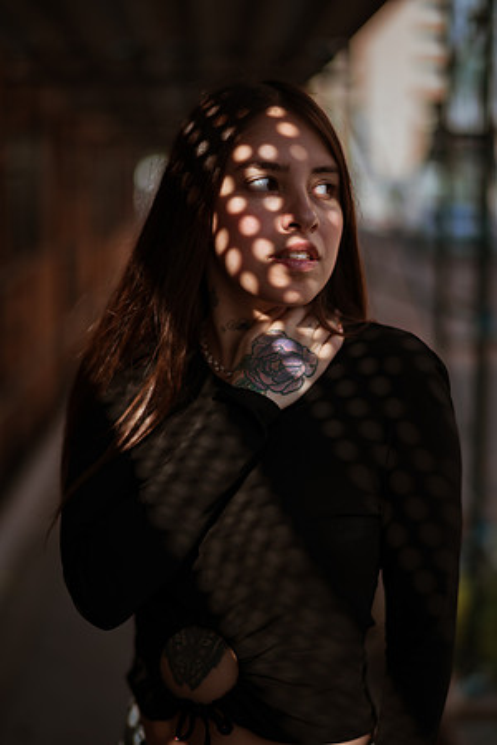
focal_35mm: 58
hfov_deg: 23.4
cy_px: 372
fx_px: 1201
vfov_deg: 34.5
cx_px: 248
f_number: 1.4
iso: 50
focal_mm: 58
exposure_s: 1/1250
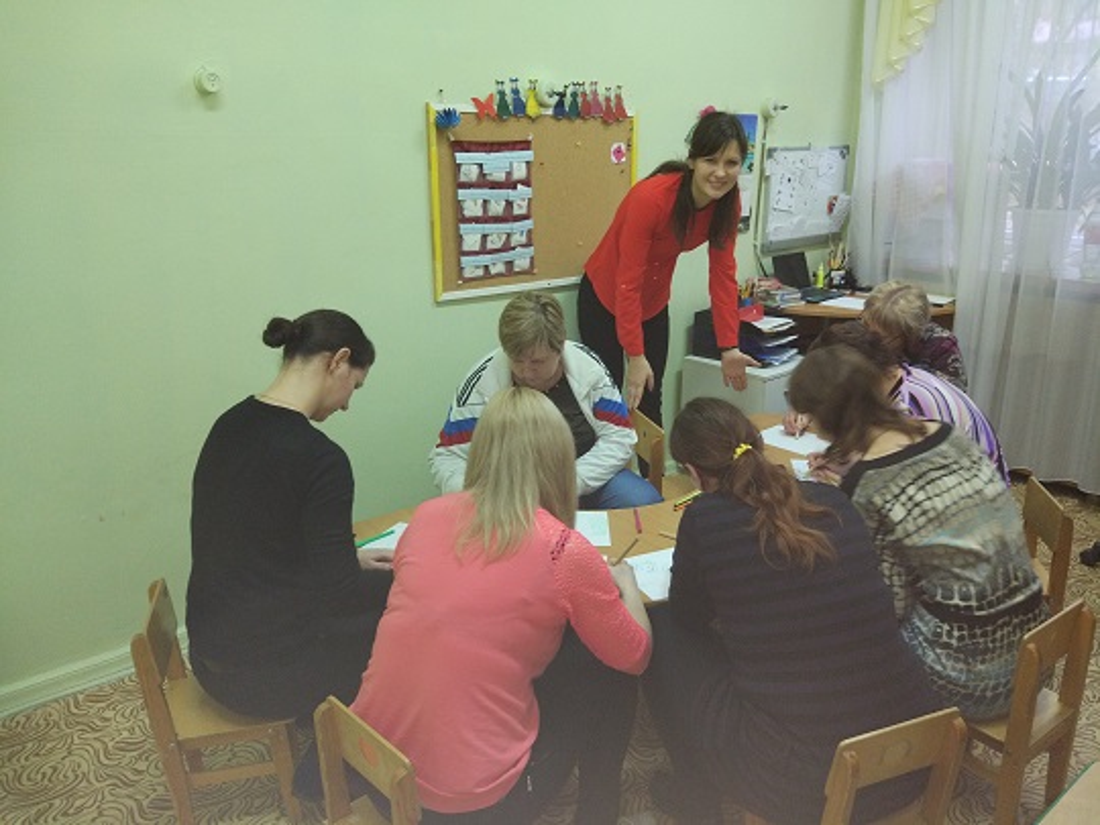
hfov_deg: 63.4
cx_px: 550
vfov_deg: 49.7
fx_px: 890
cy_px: 412
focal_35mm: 28
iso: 436
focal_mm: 4.26
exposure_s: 1/25
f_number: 2
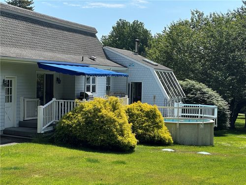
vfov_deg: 19.1
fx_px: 547
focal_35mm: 77
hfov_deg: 25.3
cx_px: 123
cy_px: 92
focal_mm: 9
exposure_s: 1/968
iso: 32
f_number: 2.8
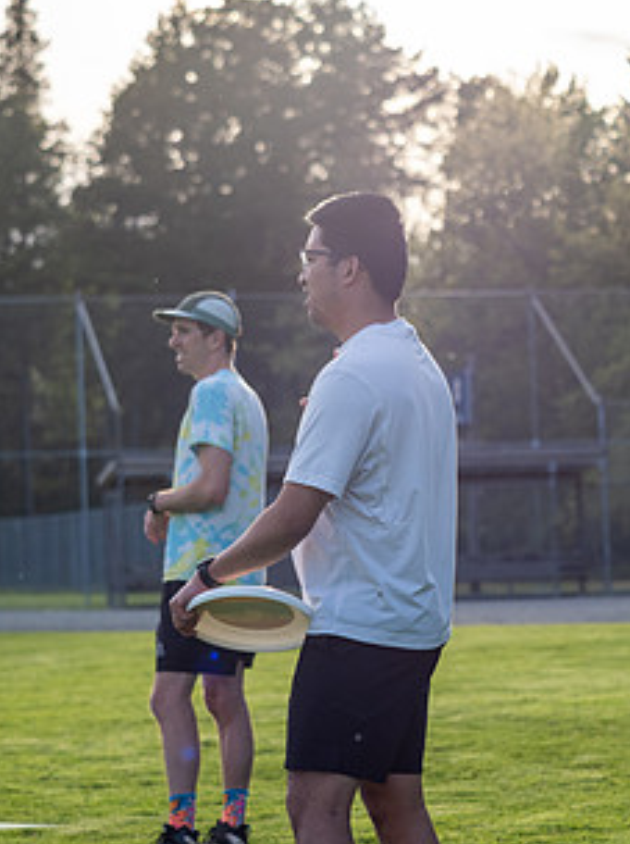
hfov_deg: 9.1
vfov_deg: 12.1
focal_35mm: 163
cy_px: 497
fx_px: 3967
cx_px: 282
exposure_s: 1/1000
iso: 250
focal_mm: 55
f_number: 2.8
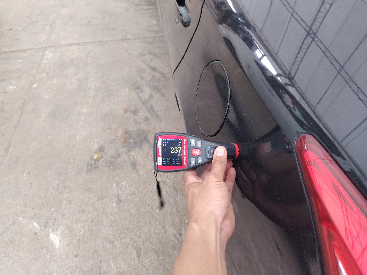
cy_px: 138
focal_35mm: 24
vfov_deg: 56.8
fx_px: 254
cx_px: 184
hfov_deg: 71.6
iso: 644
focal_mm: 5.25
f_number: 1.75
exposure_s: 1/33.3
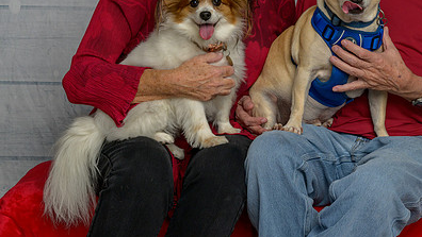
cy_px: 32
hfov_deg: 23.7
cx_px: 301
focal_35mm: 89
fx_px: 996
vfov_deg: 13.5
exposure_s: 1/160
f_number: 10
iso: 400
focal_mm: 58
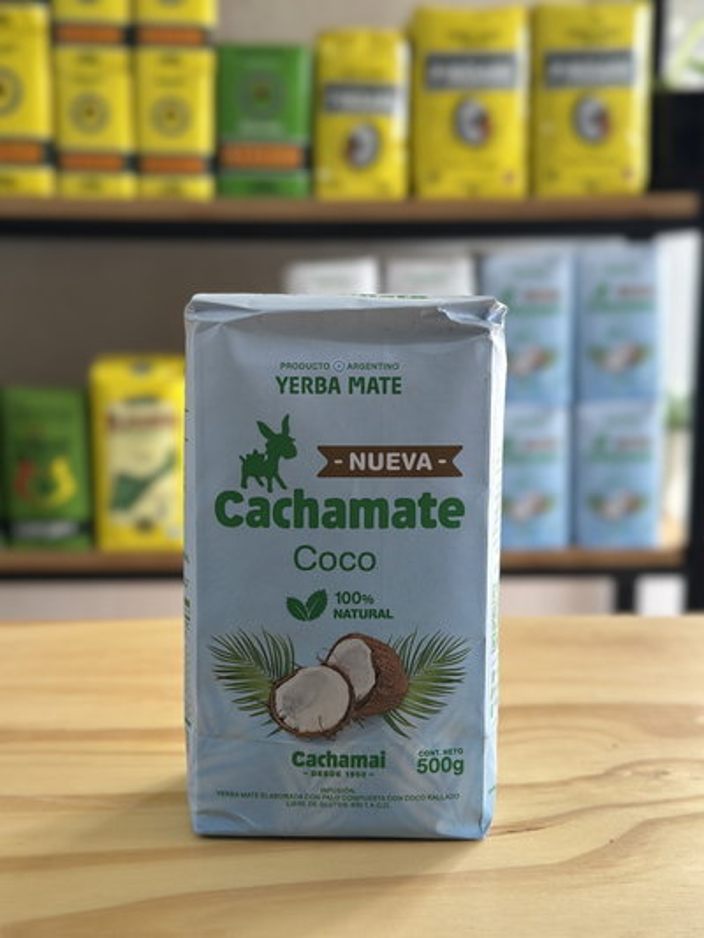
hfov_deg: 30.3
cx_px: 352
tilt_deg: -8.4
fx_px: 1301
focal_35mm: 48
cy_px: 469
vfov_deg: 39.6
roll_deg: -0.8
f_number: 1.78
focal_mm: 6.86
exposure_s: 1/60
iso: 125
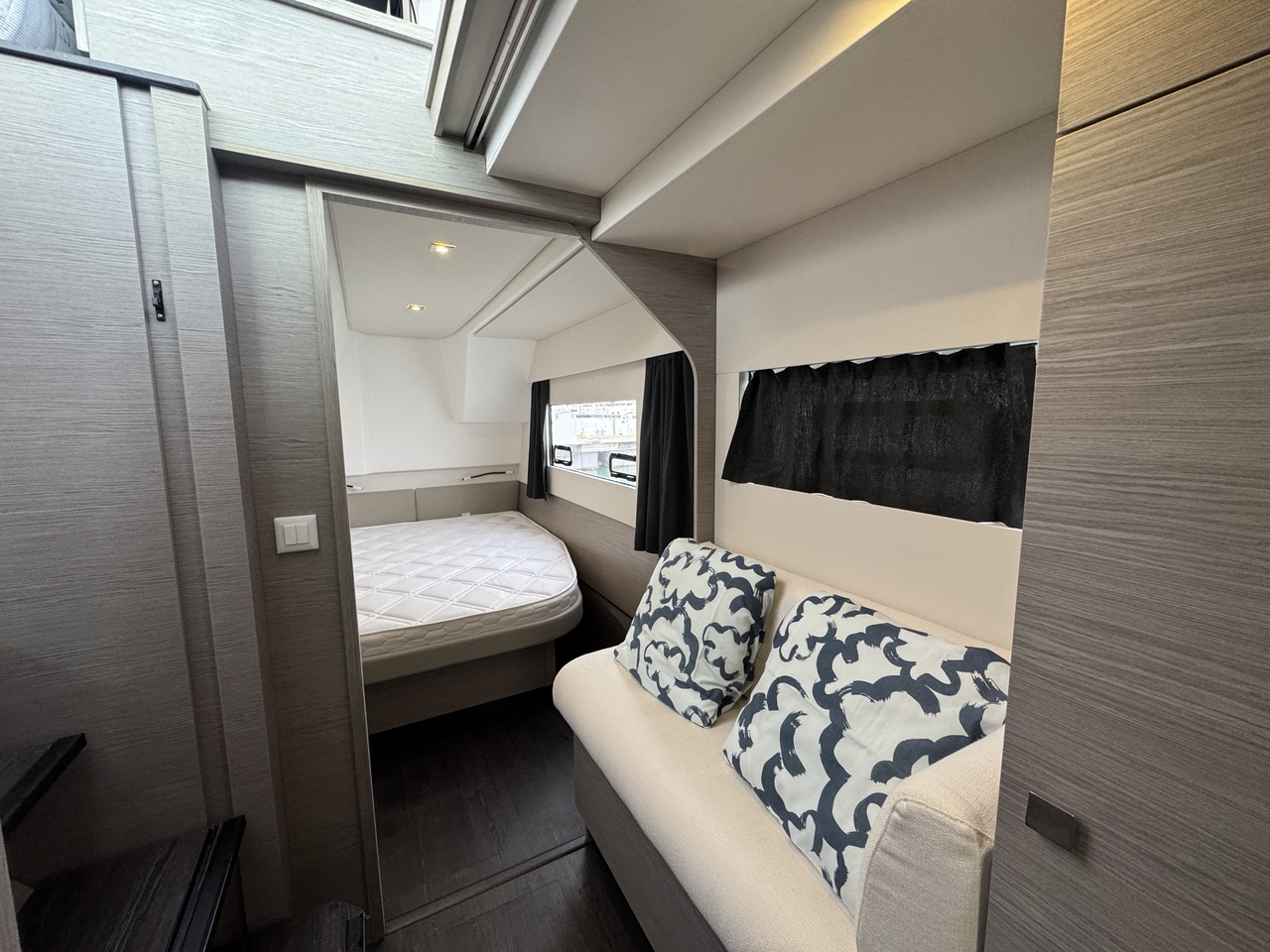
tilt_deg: -7.1
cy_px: 476
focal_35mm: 14
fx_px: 514
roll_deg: +1.3
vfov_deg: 85.7
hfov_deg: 102.1
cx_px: 635
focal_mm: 2.22
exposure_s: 1/99
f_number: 2.2
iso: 250
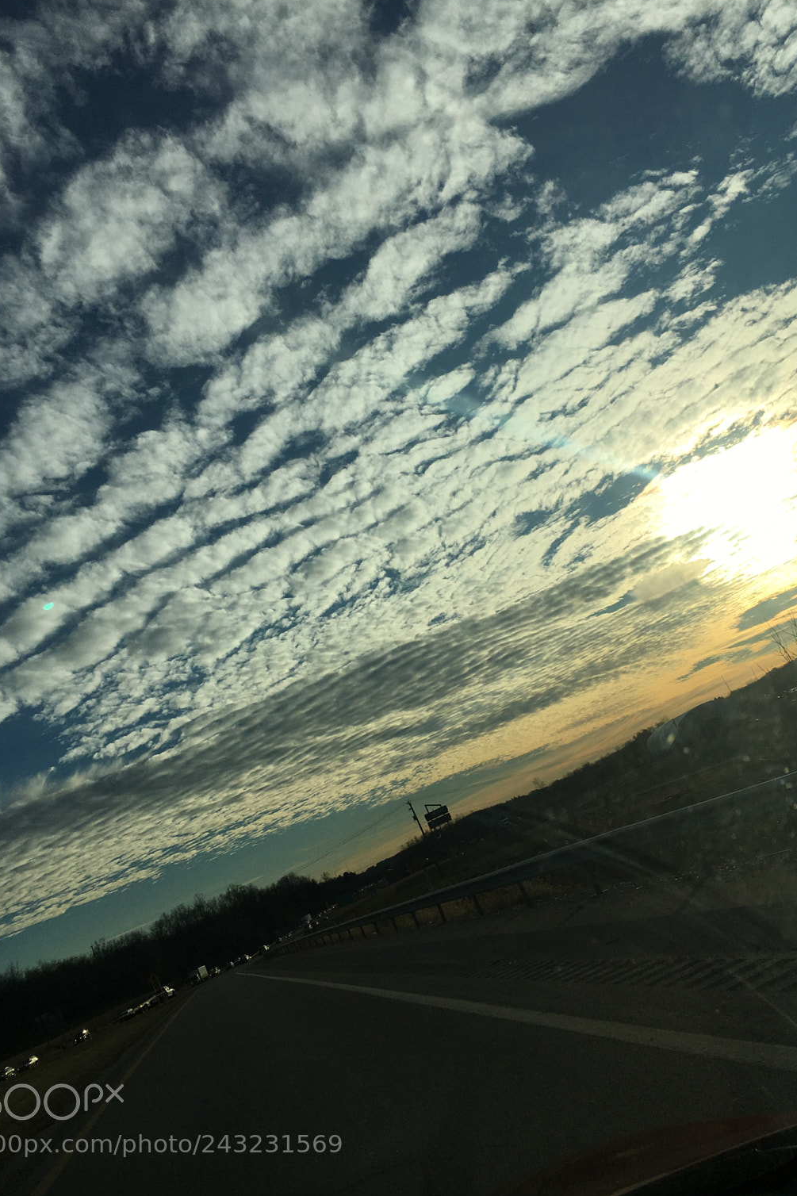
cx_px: 403
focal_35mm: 32
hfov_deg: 41.1
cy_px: 572
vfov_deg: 58.7
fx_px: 1063
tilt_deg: +16.4
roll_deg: +26.8
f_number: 2.2
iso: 25
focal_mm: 4.15
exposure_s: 1/5495
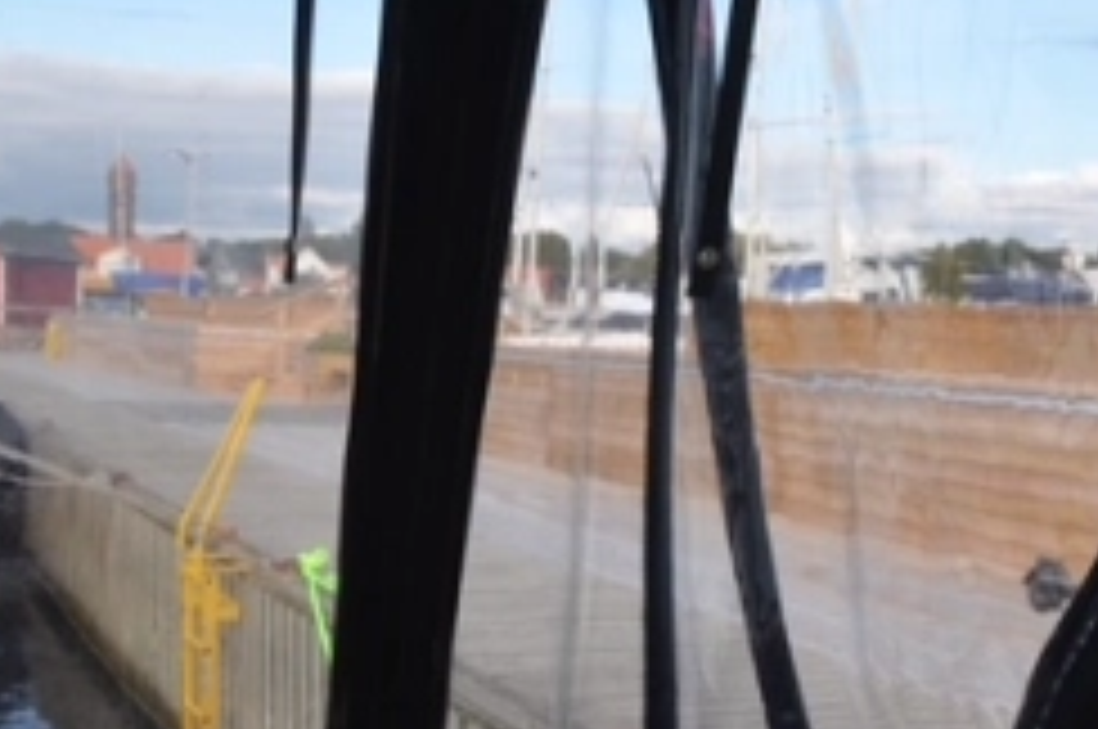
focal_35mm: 54
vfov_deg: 24.9
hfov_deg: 35.1
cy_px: 470
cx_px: 954
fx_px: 1645
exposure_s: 1/200
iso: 100
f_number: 5
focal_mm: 16
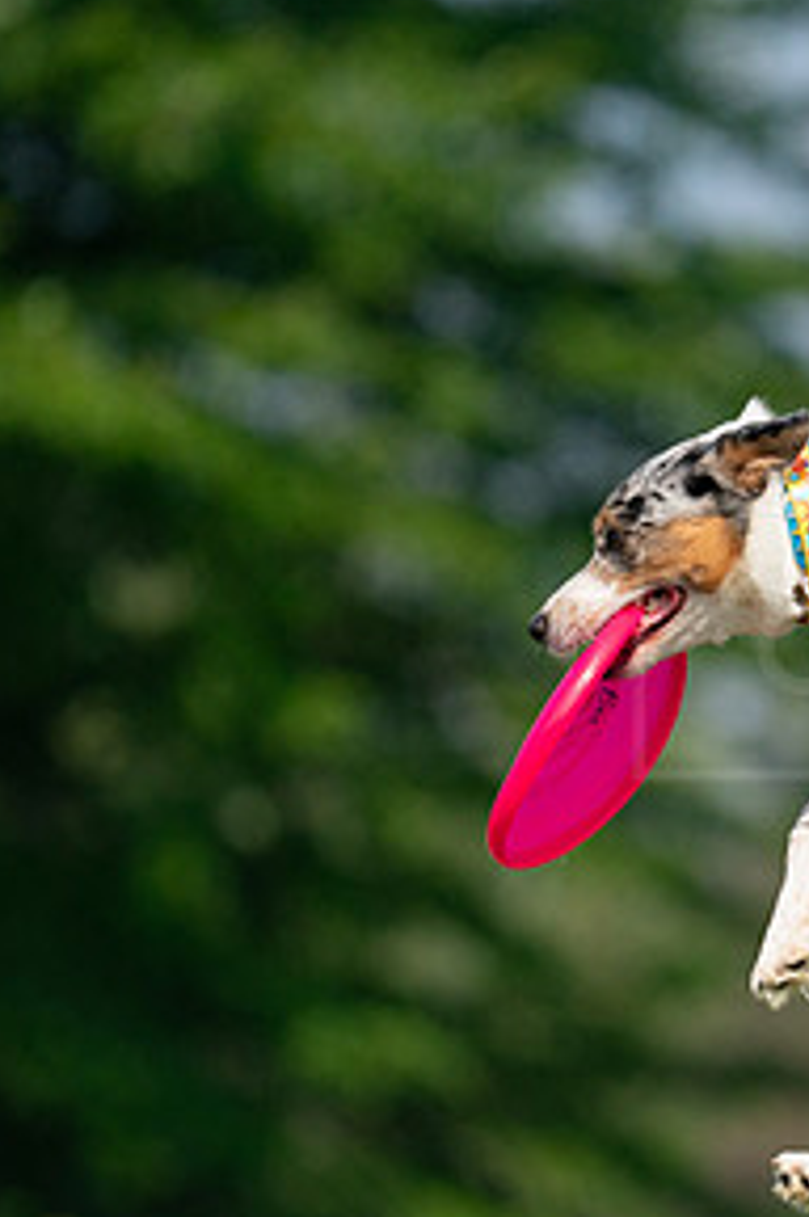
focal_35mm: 818
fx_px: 27638
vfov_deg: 2.5
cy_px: 714
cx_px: 1037
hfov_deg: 1.7
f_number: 6.3
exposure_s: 1/4000
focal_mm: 407
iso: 800
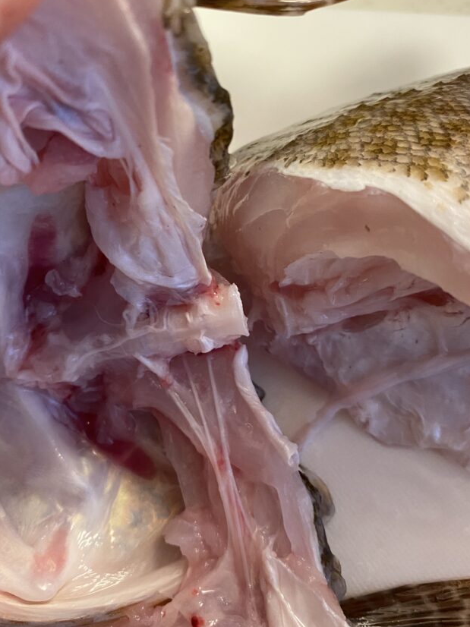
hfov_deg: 45.4
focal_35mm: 31
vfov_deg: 58.4
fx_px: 561
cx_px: 229
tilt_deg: -63.1
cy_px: 318
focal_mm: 4.25
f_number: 1.8
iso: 250
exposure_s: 1/60
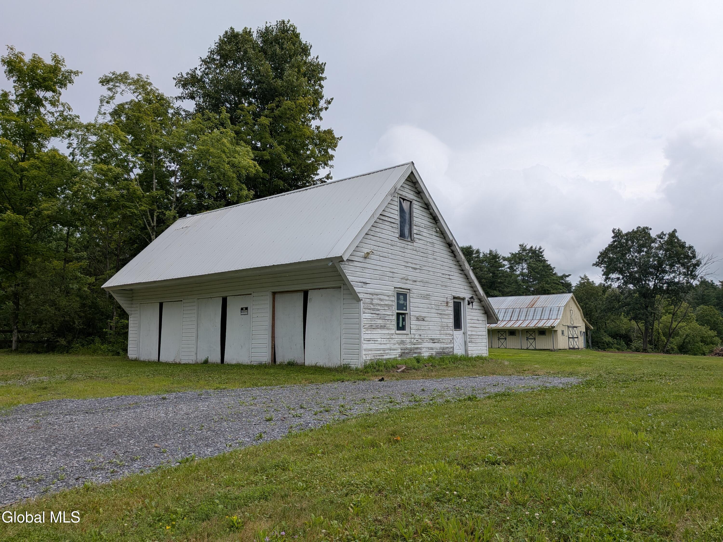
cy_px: 271
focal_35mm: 24
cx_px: 362
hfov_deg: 71.6
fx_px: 501
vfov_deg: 56.8
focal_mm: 4.53
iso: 31
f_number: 1.7
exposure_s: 1/1672
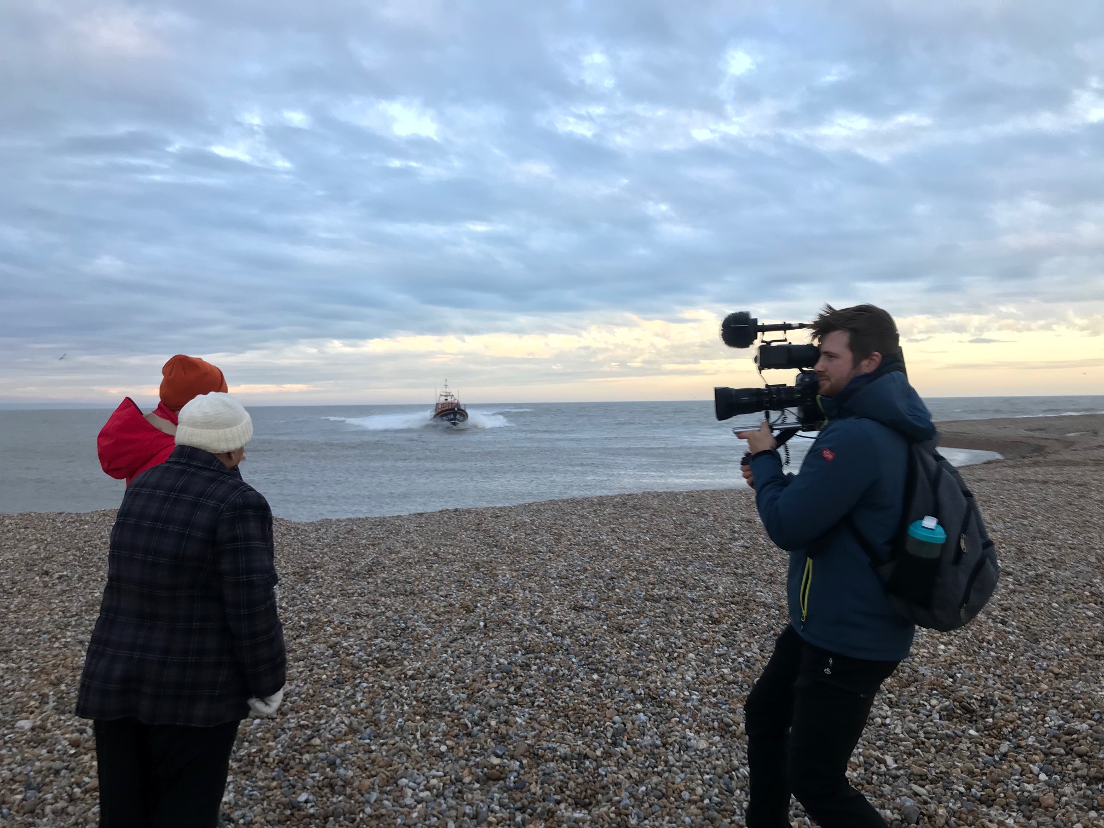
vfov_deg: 49.7
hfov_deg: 63.4
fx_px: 893
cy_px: 414
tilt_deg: -3.7
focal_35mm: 28
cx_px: 552
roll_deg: +0.3
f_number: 1.8
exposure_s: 1/106
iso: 20
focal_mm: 3.99
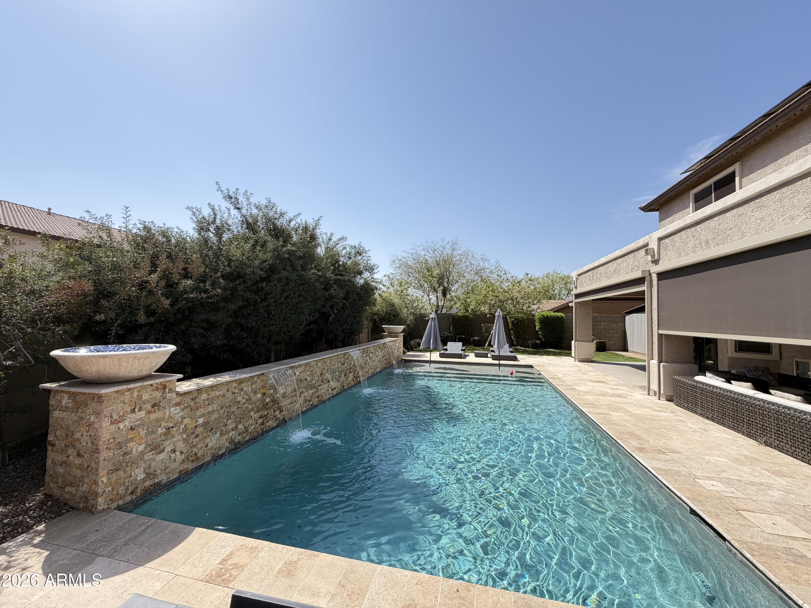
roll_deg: -0.6
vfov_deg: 85.7
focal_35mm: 14
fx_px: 328
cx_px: 406
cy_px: 304
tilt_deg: +3.1
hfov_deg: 102.1
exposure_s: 1/631
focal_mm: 2.22
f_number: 2.2
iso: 40
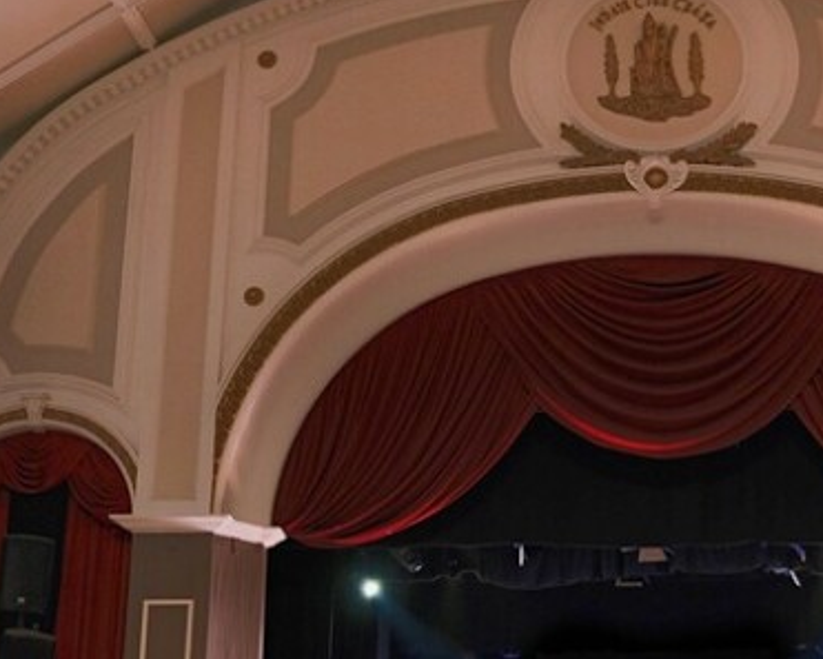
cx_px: 632
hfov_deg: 28.2
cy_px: 546
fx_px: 1608
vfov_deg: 22.8
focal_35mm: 66
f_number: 2.8
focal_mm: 19.6
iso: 500
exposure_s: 1/125
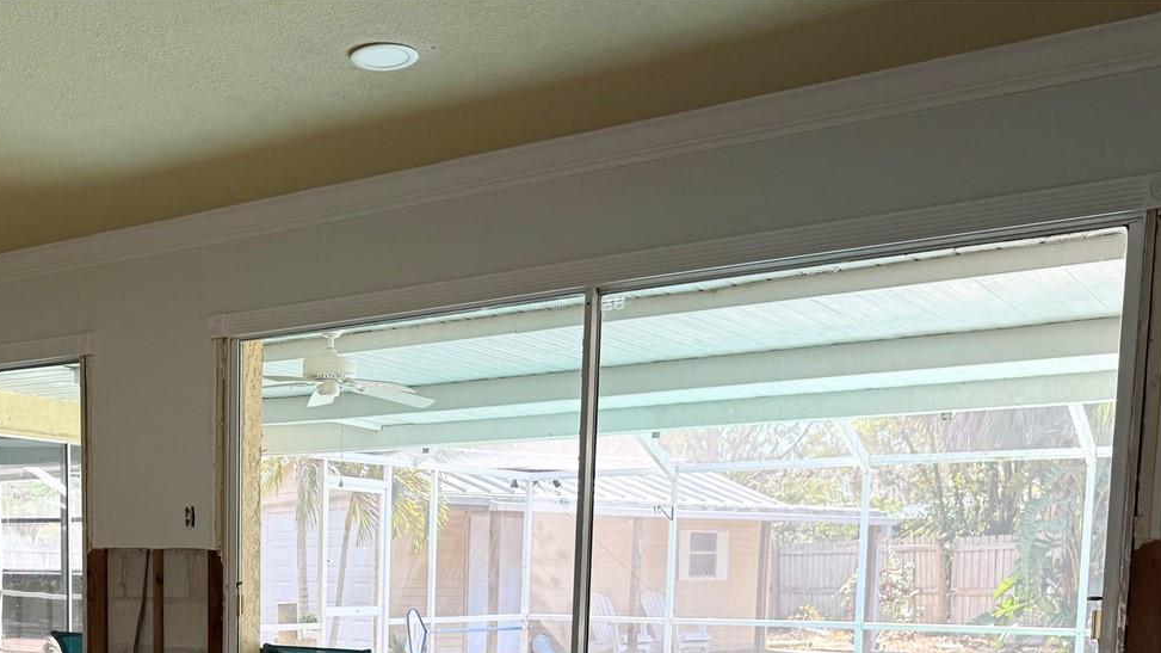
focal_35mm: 43
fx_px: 1324
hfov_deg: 45.5
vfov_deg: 25.7
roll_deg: +0.8
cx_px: 268
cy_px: 711
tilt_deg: -6.4
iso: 100
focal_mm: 6.76
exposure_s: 1/251
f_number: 1.78
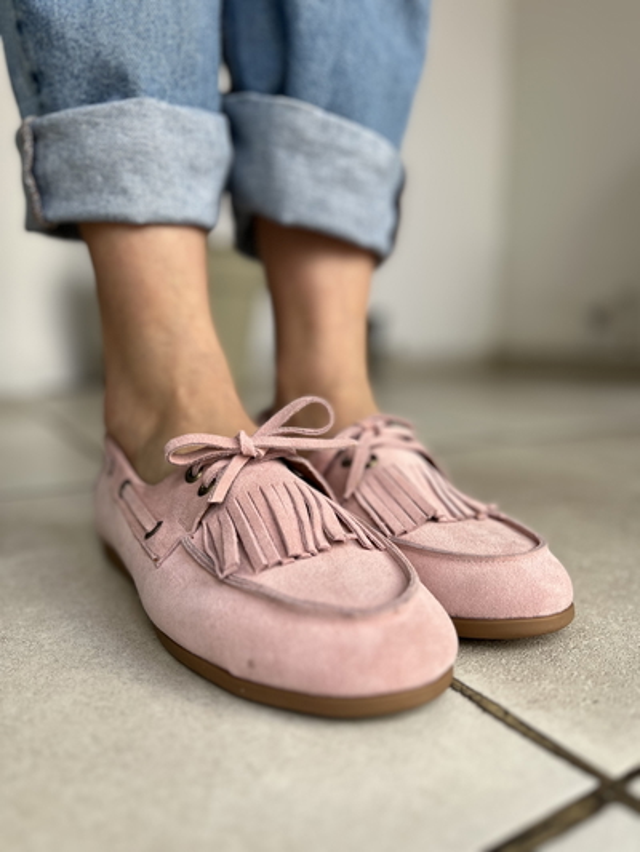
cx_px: 320
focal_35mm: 26
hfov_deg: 53.1
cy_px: 426
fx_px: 641
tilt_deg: -8.4
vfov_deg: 67.3
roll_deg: +0.3
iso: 50
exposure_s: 1/371
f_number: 1.6
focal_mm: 5.1
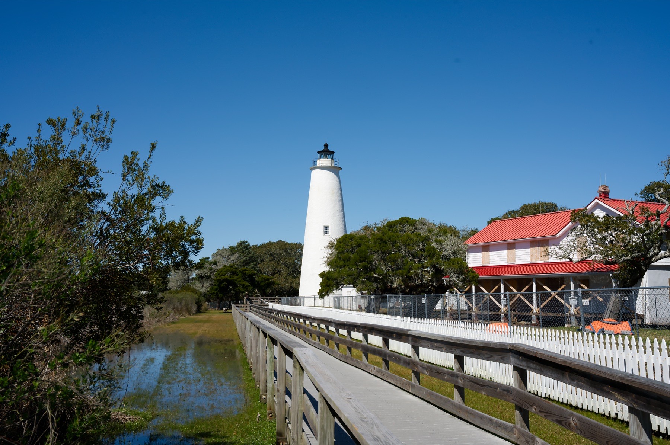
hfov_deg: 47.8
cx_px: 335
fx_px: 757
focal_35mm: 41
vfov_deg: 32.8
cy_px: 222
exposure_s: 1/1600
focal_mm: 40.7
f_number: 13
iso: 320
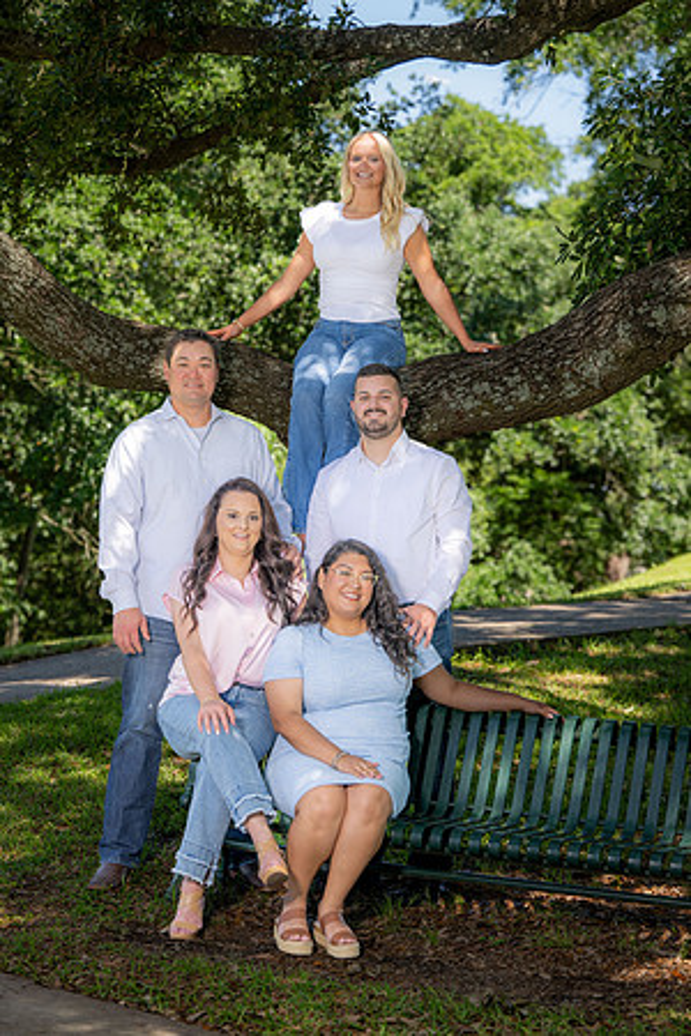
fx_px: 2303
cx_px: 346
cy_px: 518
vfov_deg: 25.4
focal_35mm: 80
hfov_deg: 17.1
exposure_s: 1/200
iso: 100
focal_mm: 80
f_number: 4
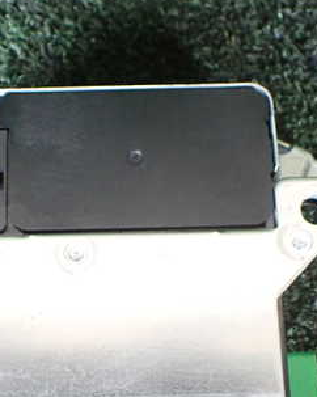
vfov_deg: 32.2
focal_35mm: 58
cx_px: 110
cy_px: 266
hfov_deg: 26.1
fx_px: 681
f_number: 2.3
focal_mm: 5.4
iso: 800
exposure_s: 1/30
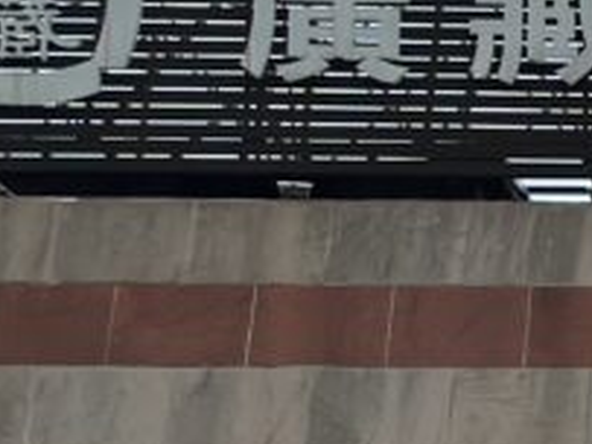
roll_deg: -0.2
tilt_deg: +26.3
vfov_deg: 6.1
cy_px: 137
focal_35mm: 242
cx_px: 1327
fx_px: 4136
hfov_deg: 7.7
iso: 100
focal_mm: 6.86
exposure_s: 1/9804
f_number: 1.78
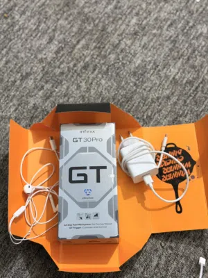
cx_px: 104
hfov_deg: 30.3
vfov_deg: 39.7
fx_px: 385
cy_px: 139
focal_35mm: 48
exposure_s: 1/45
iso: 250
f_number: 1.78
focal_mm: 6.76
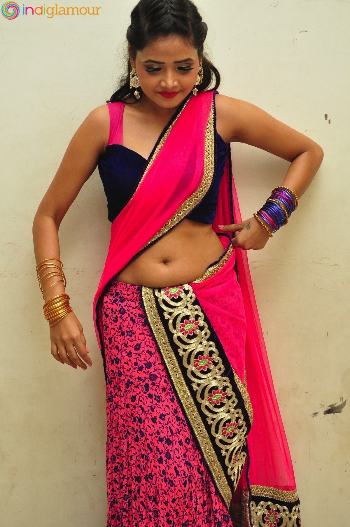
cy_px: 264
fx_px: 877
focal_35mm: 60
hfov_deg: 22.6
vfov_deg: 33.4
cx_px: 175
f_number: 7.1
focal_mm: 40
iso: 1600
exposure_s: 1/125
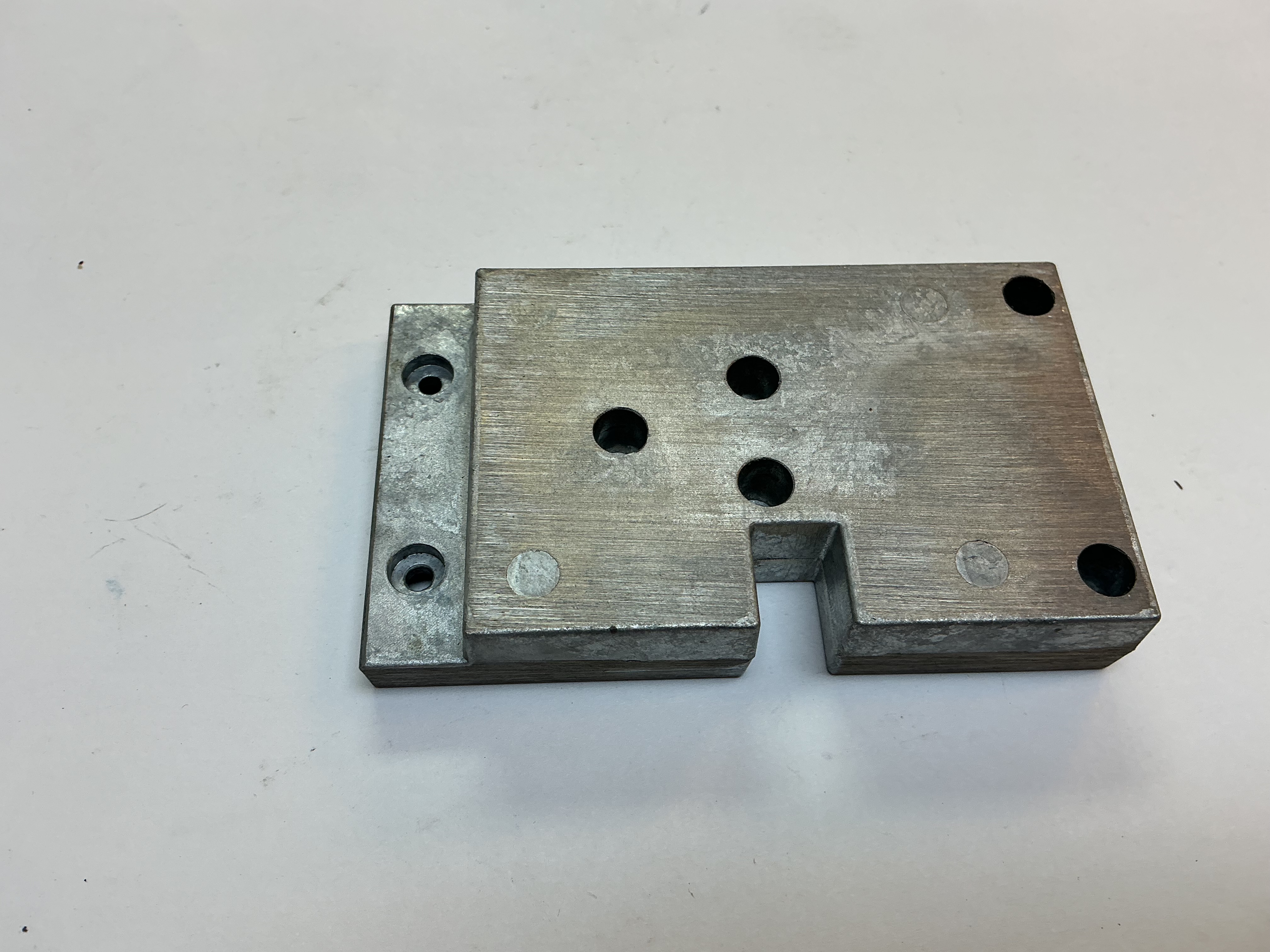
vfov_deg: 48.2
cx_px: 635
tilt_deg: -61.7
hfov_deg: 61.7
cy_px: 476
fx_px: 1064
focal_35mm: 29
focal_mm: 3
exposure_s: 1/100
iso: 20
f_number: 1.8
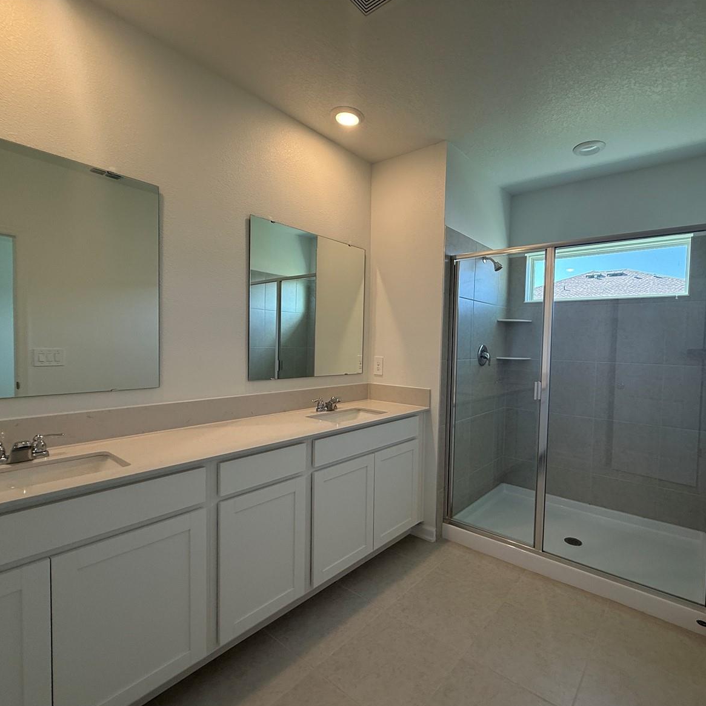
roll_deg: -1.0
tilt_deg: -2.3
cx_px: 416
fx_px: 392
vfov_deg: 84.0
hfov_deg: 83.2
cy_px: 361
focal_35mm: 17
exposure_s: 1/120
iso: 100
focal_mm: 2.22
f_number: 2.2
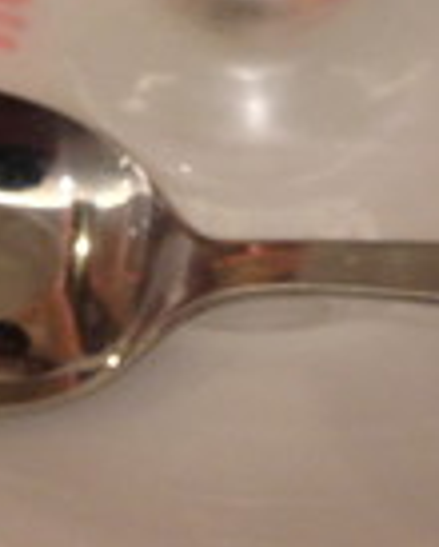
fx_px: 2431
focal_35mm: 150
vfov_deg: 11.9
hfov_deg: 10.3
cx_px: 287
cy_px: -399
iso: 100
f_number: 2.4
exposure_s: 1/20
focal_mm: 4.13
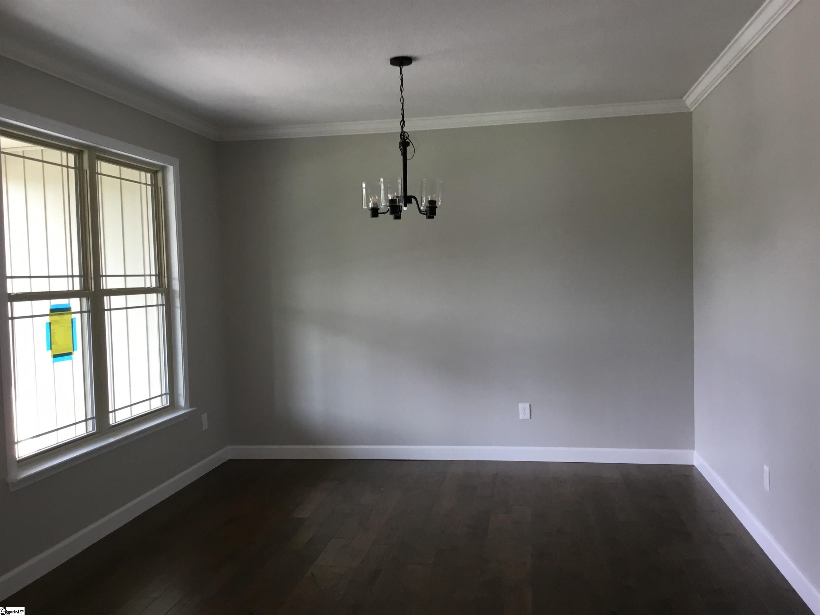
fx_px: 734
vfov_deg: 45.4
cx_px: 410
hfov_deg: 58.4
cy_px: 308
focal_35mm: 31
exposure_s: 1/40
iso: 32
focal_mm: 3.3
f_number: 2.4
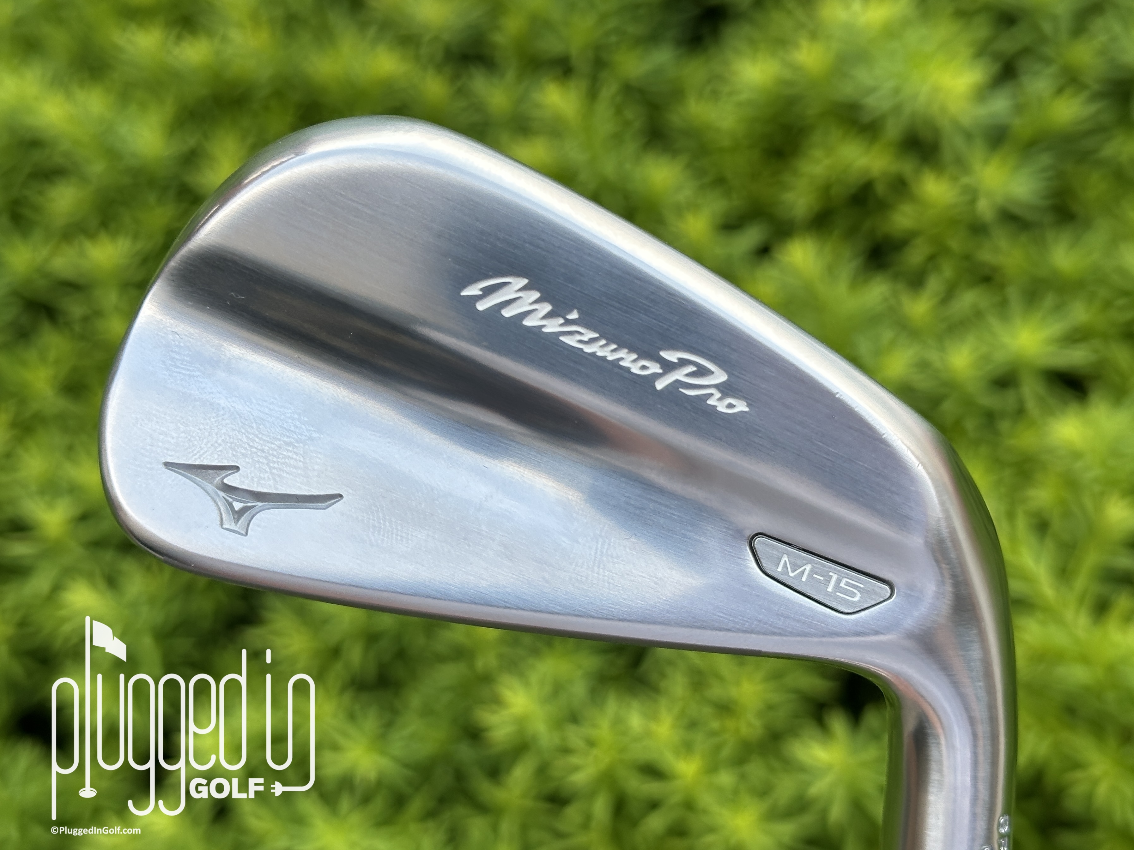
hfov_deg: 39.7
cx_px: 567
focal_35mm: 48
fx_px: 1573
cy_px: 425
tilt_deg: -57.3
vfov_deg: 30.3
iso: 64
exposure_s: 1/489
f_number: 1.78
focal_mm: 6.86
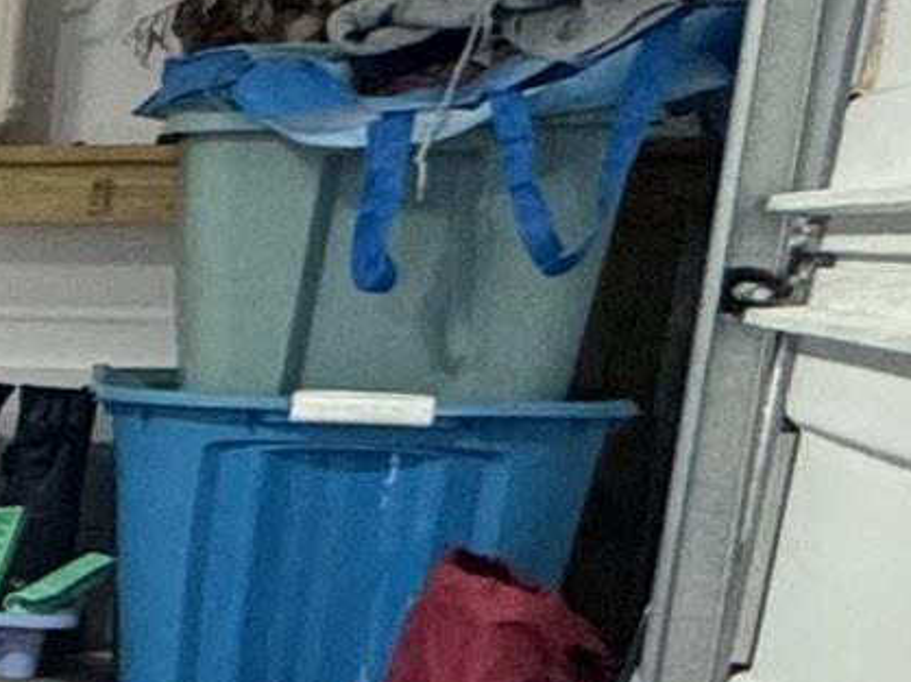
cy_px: 645
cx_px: -2223
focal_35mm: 103
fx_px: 2709
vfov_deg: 14.2
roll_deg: -0.5
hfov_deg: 9.8
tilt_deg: -9.8
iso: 200
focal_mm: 2.22
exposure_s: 1/120
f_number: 2.2
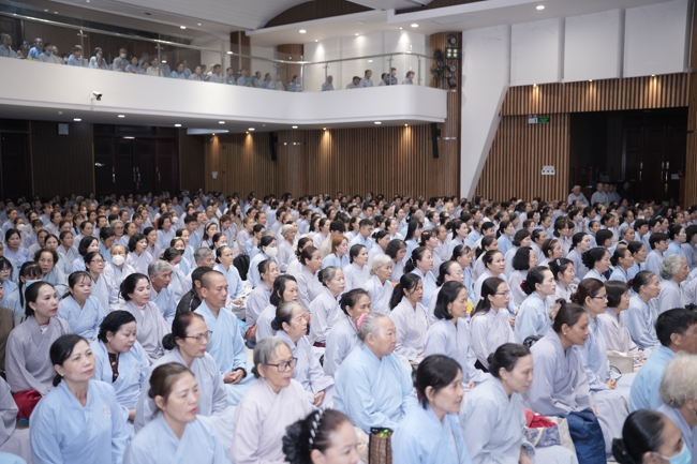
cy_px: 232
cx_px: 348
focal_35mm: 36
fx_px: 697
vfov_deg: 36.9
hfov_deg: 53.1
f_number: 2
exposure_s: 1/160
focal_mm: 36
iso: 800
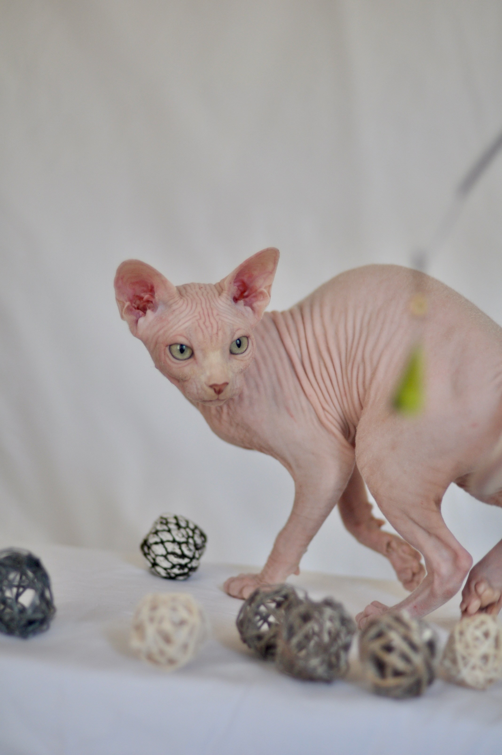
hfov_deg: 18.1
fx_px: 1573
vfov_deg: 27.0
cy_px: 378
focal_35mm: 75
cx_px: 251
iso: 400
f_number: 1.4
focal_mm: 50
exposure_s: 1/640
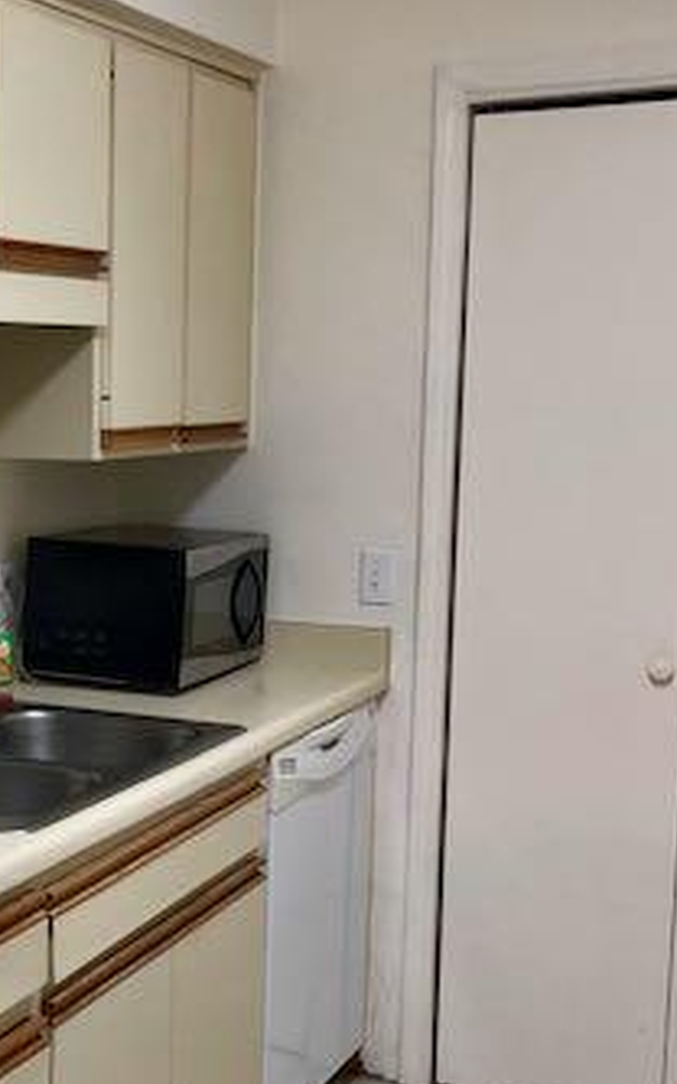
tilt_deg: -9.5
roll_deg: +0.0
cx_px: -39
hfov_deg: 21.7
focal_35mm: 57
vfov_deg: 35.5
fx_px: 1683
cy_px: 664
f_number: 1.8
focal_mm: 4
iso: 40
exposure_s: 1/24
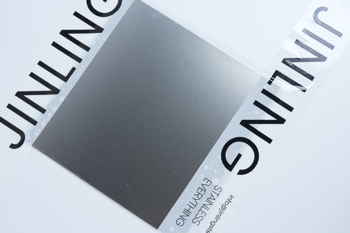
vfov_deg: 22.6
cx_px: 175
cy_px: 116
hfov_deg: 33.4
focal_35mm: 60
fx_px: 583
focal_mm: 40
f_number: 6.3
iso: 640
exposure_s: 1/100
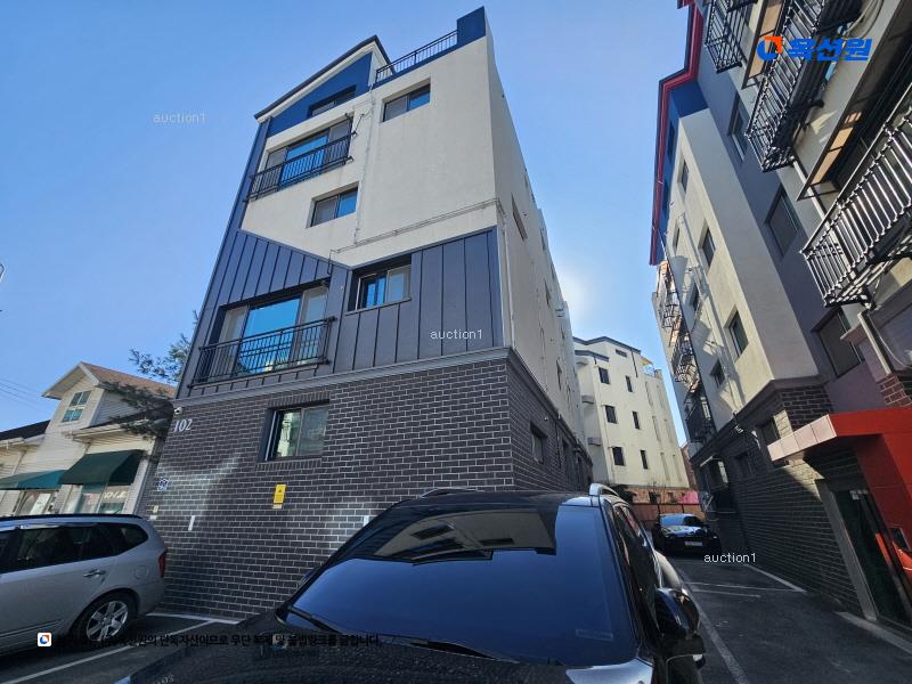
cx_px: 456
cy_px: 342
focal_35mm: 13
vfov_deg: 89.9
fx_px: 343
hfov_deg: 106.2
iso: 50
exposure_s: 1/970
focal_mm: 2.2
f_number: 2.2
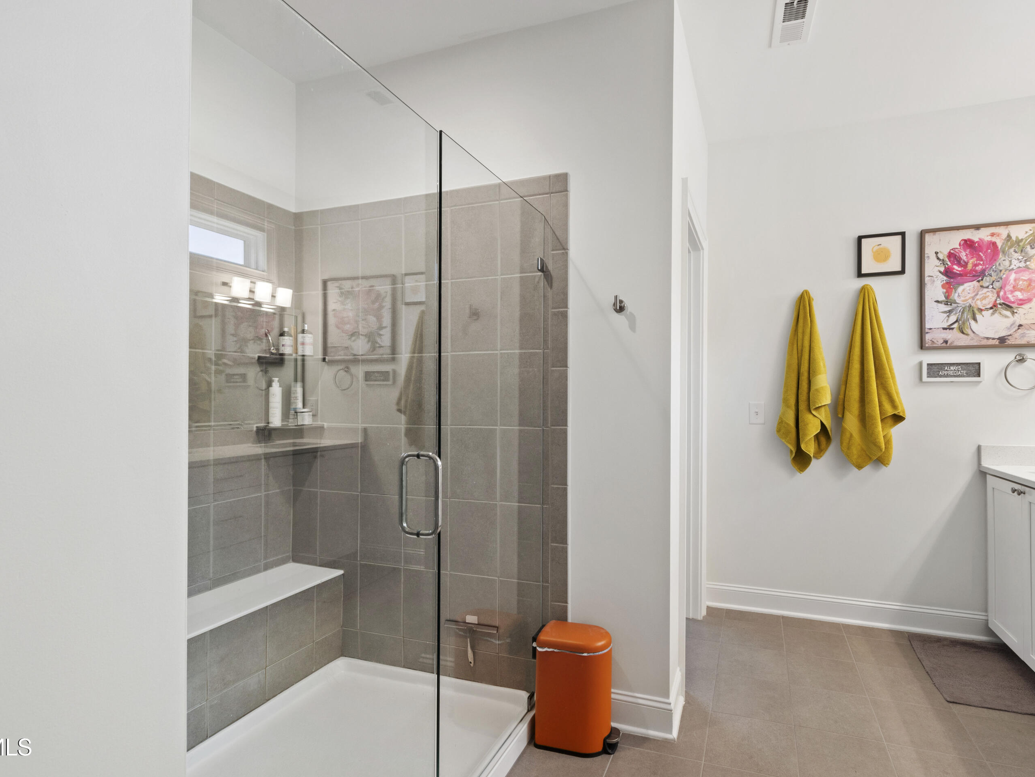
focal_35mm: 17
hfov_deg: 90.6
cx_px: 580
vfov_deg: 74.7
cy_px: 378
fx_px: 508
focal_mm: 10
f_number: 8
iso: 100
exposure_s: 1/1.67
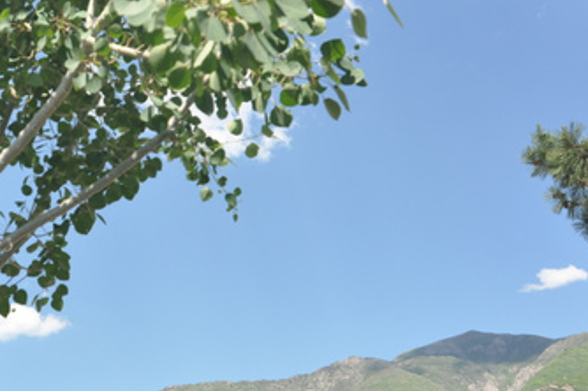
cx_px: 90
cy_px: 195
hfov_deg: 28.4
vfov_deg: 19.7
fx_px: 1126
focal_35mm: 69
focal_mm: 24
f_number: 8
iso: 200
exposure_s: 1/250
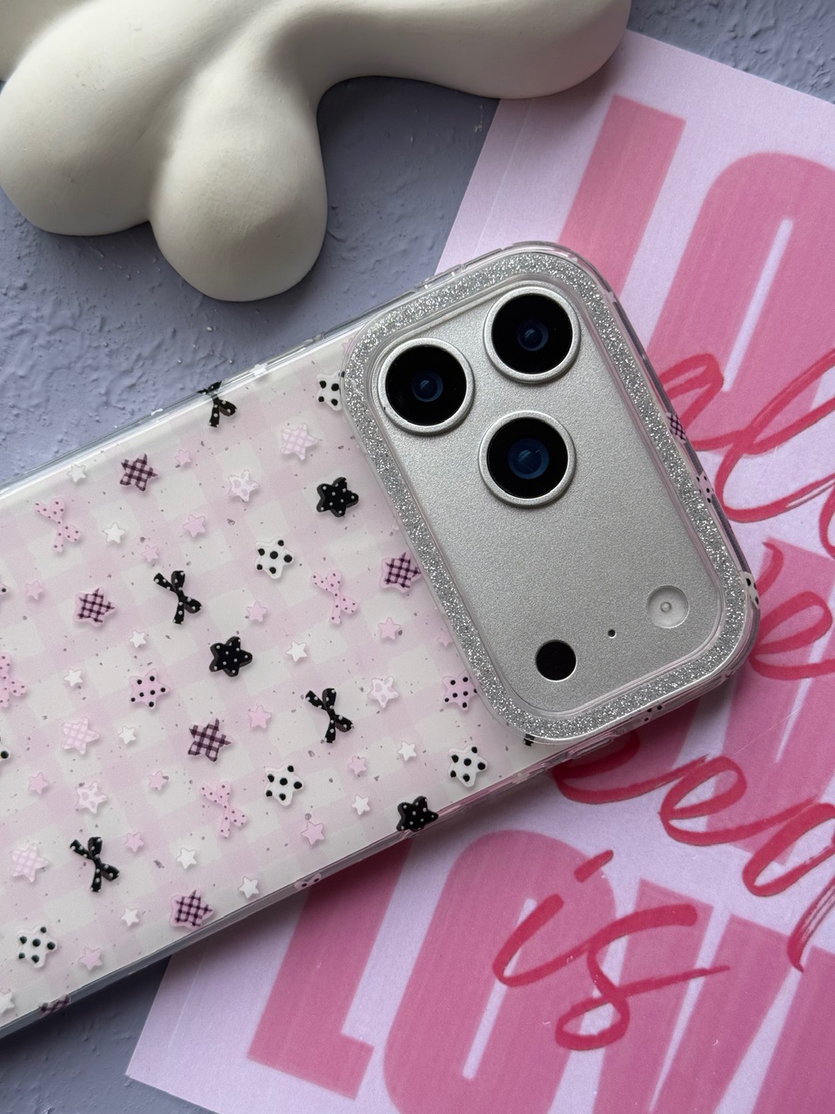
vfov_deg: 39.7
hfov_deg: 30.3
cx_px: 418
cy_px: 557
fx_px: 1544
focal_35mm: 48
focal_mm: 6.76
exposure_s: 1/1222
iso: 64
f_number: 1.78
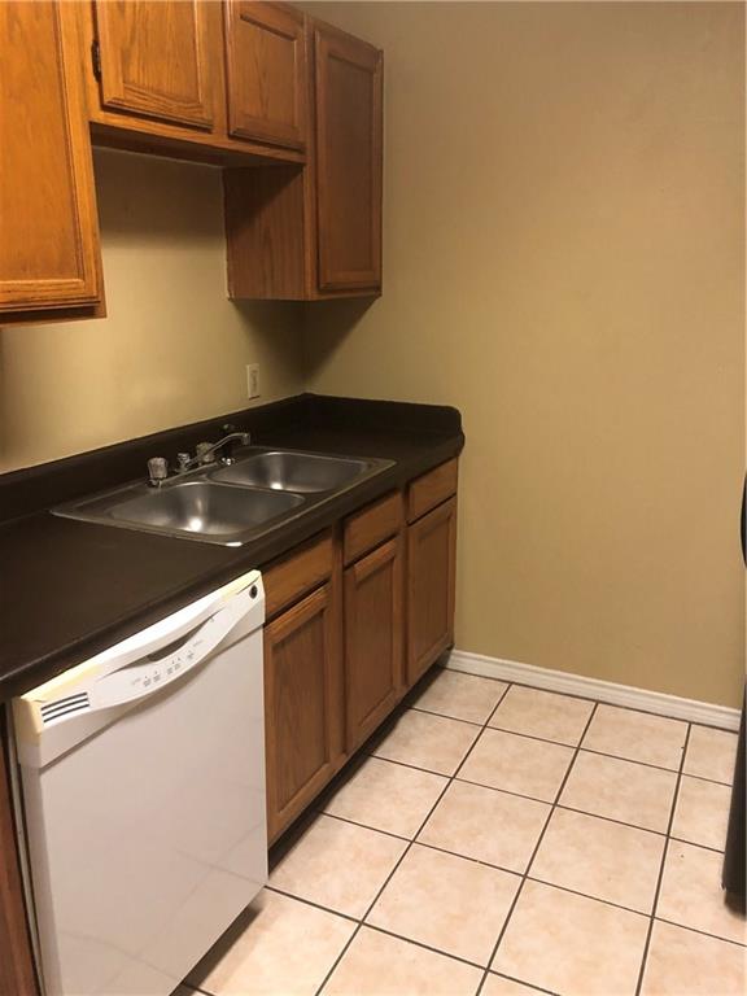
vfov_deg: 63.4
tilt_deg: -16.8
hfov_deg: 49.7
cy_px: 498
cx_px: 374
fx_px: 806
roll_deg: +0.9
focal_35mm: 28
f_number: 1.8
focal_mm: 3.99
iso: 80
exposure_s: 1/15
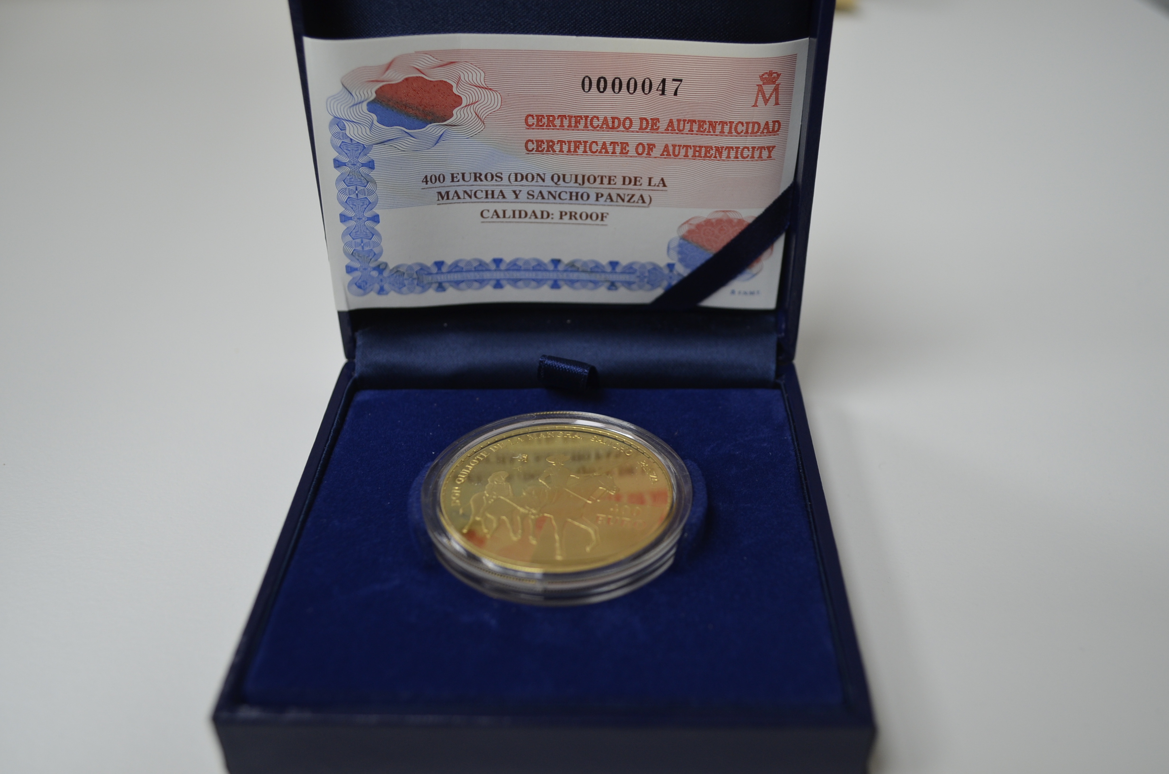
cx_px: 584
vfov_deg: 36.7
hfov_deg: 53.2
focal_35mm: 36
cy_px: 387
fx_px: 1167
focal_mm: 24
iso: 400
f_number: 4.5
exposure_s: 1/80
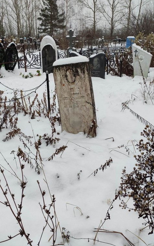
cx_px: 62
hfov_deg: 34.3
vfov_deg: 52.7
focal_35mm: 37
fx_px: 248
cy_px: 123
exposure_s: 1/534
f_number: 1.75
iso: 112
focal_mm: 4.77
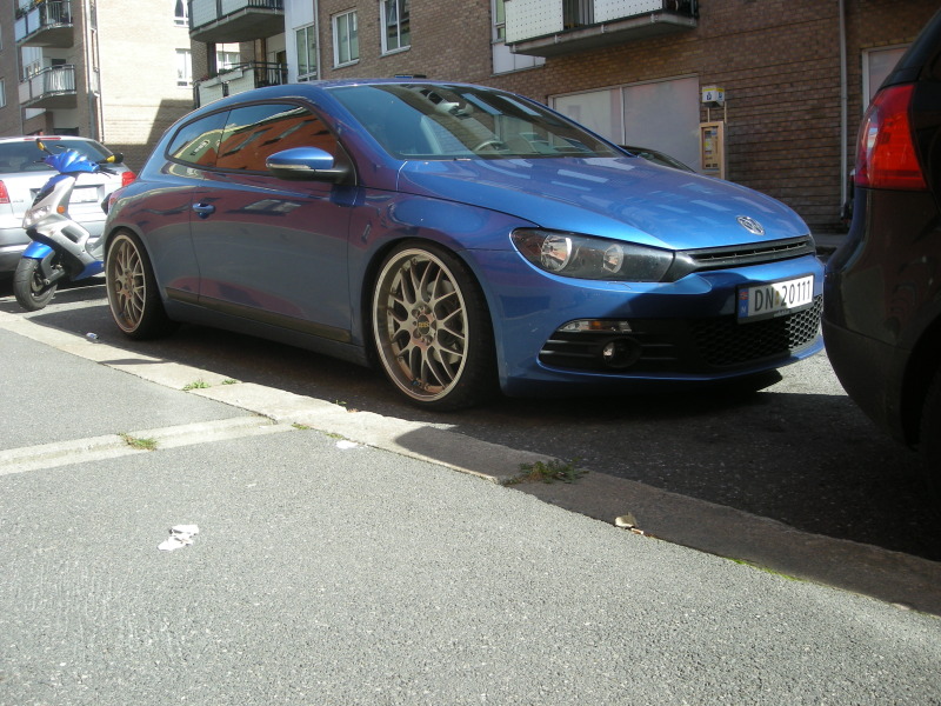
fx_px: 951
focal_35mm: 35
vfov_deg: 40.7
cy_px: 353
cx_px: 470
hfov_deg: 52.6
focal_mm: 5.7
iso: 50
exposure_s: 1/287
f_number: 2.8
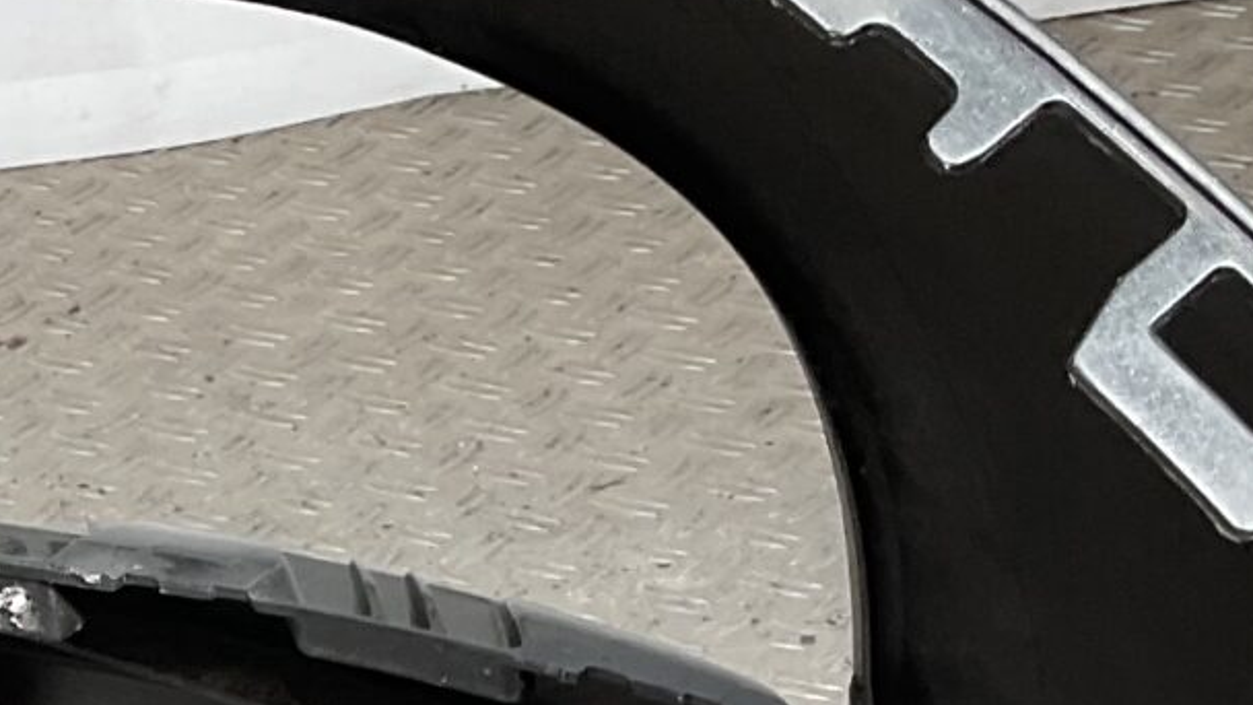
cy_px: 1159
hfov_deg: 15.6
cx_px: -237
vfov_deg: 8.8
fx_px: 4419
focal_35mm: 133
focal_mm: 3
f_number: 1.8
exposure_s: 1/195
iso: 16
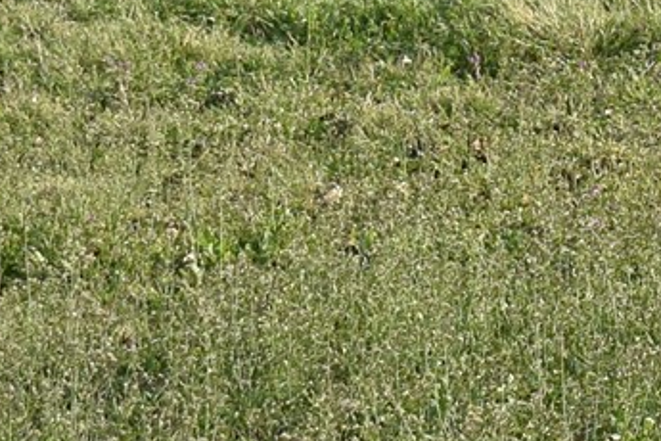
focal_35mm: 321
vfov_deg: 4.2
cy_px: -606
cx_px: 1653
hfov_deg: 6.1
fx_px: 5893
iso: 180
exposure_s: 1/250
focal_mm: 34
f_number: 8
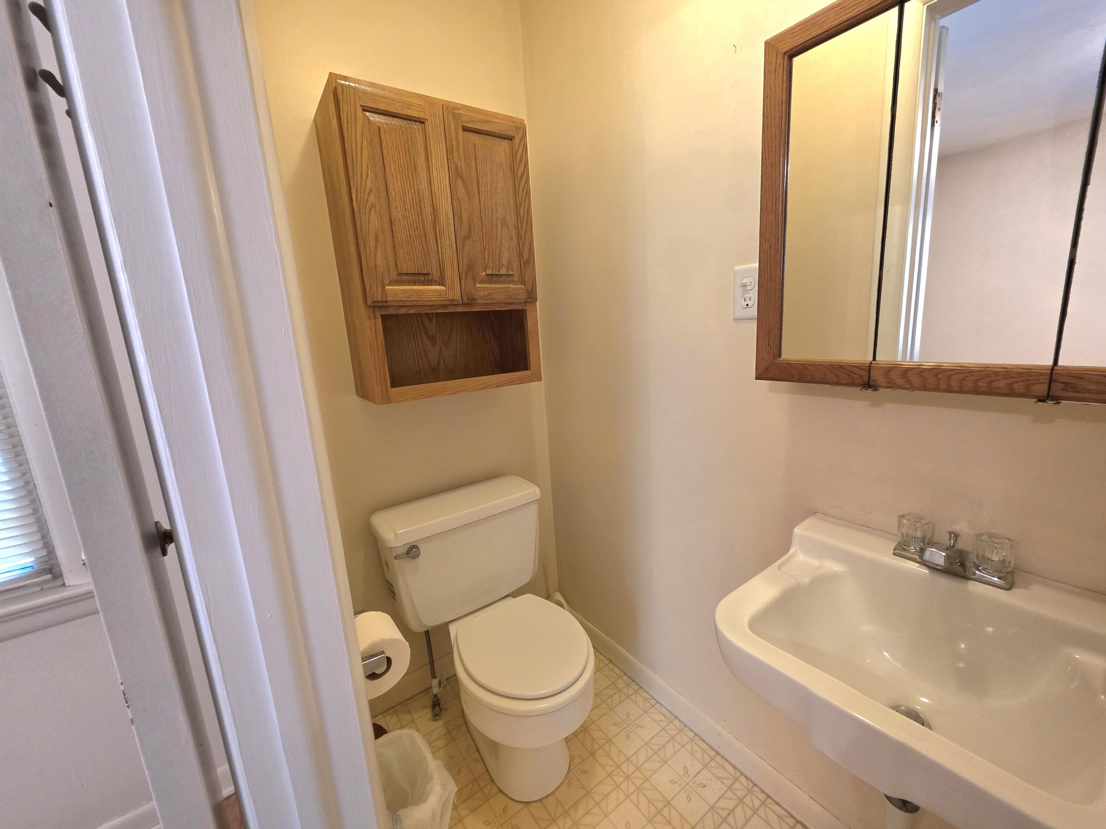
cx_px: 553
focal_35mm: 13
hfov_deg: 106.2
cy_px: 414
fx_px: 415
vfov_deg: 89.9
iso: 400
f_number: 1.9
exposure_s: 1/60.2
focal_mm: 2.2
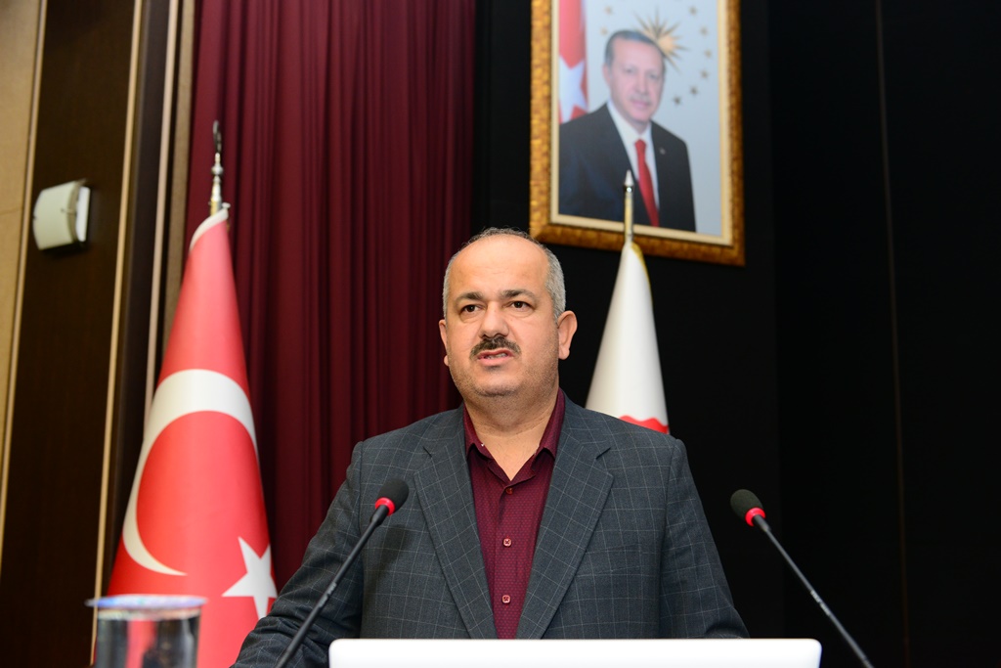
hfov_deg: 48.5
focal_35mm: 40
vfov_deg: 33.4
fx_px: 1112
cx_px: 500
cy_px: 334
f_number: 4
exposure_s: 1/125
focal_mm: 40
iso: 1250
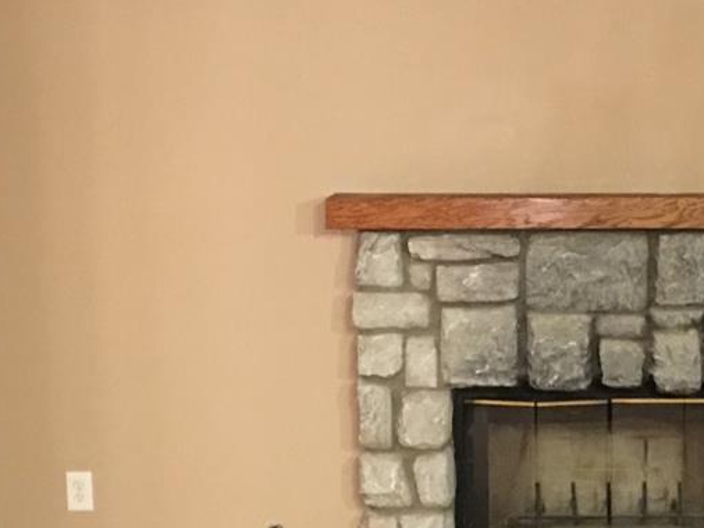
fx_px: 1748
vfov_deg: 17.1
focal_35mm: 86
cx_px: 562
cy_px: 357
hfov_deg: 22.5
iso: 125
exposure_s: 1/4
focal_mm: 4.15
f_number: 2.2
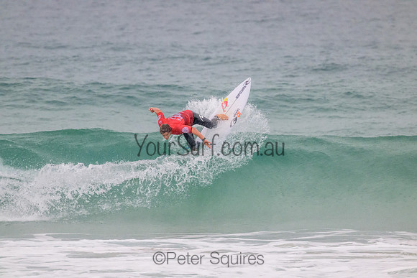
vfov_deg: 1.7
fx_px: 9268
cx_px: 208
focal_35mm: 800
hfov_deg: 2.6
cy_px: 139
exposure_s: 1/2000
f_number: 11
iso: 9000
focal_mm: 800
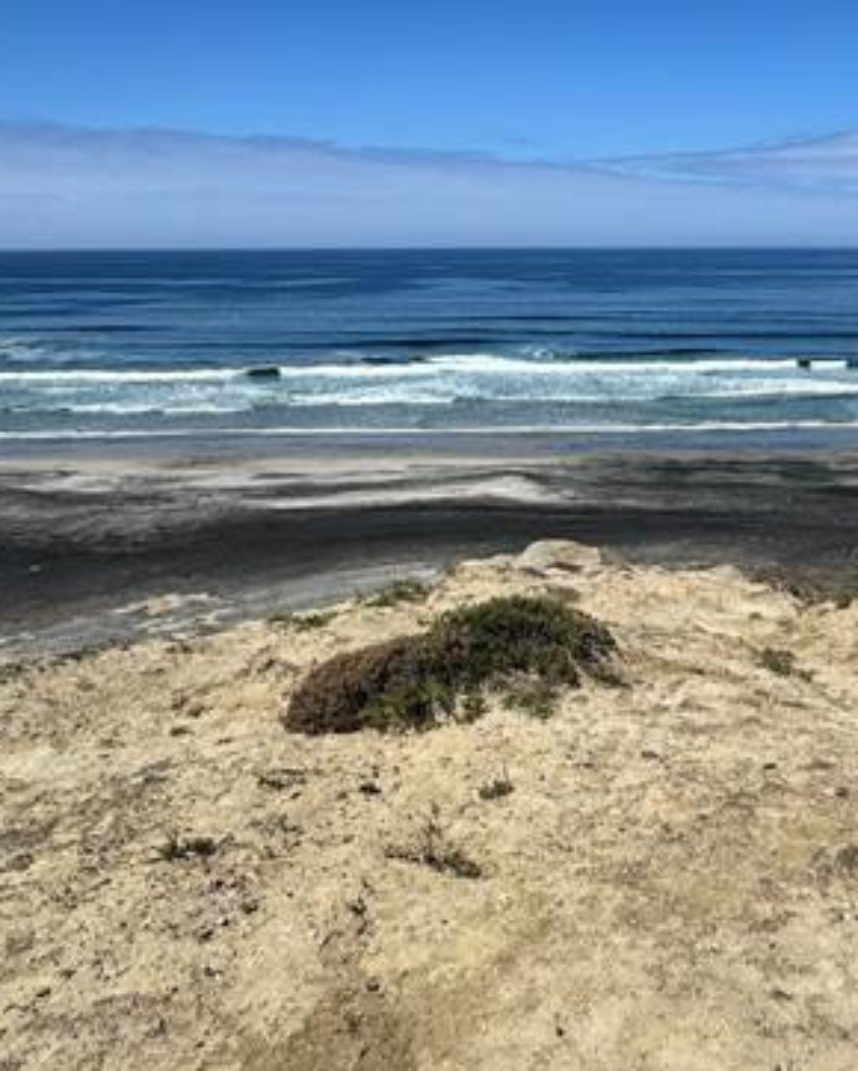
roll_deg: -0.5
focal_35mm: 29
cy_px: 518
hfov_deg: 48.8
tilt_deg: -16.7
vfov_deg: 60.4
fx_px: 920
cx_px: 598
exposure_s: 1/3247
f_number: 2.2
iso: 40
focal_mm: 2.22
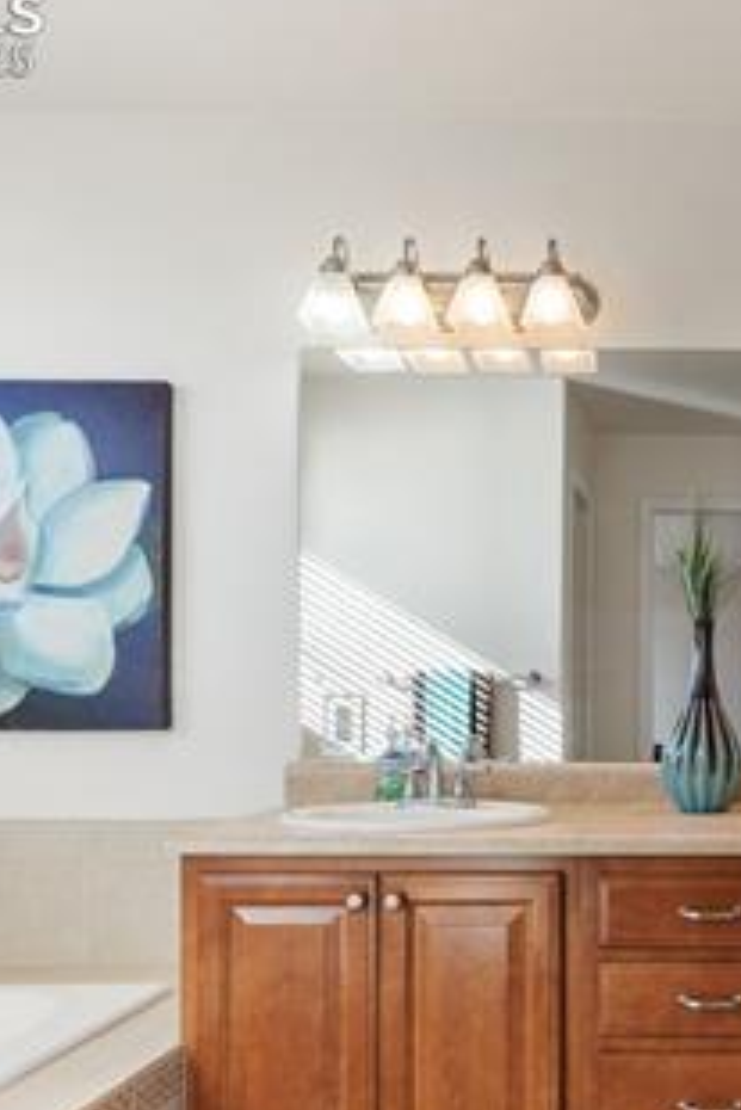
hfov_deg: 36.1
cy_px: 716
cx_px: 741
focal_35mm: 33
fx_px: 1018
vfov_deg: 56.3
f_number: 5.6
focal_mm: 16
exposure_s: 1/30
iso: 200
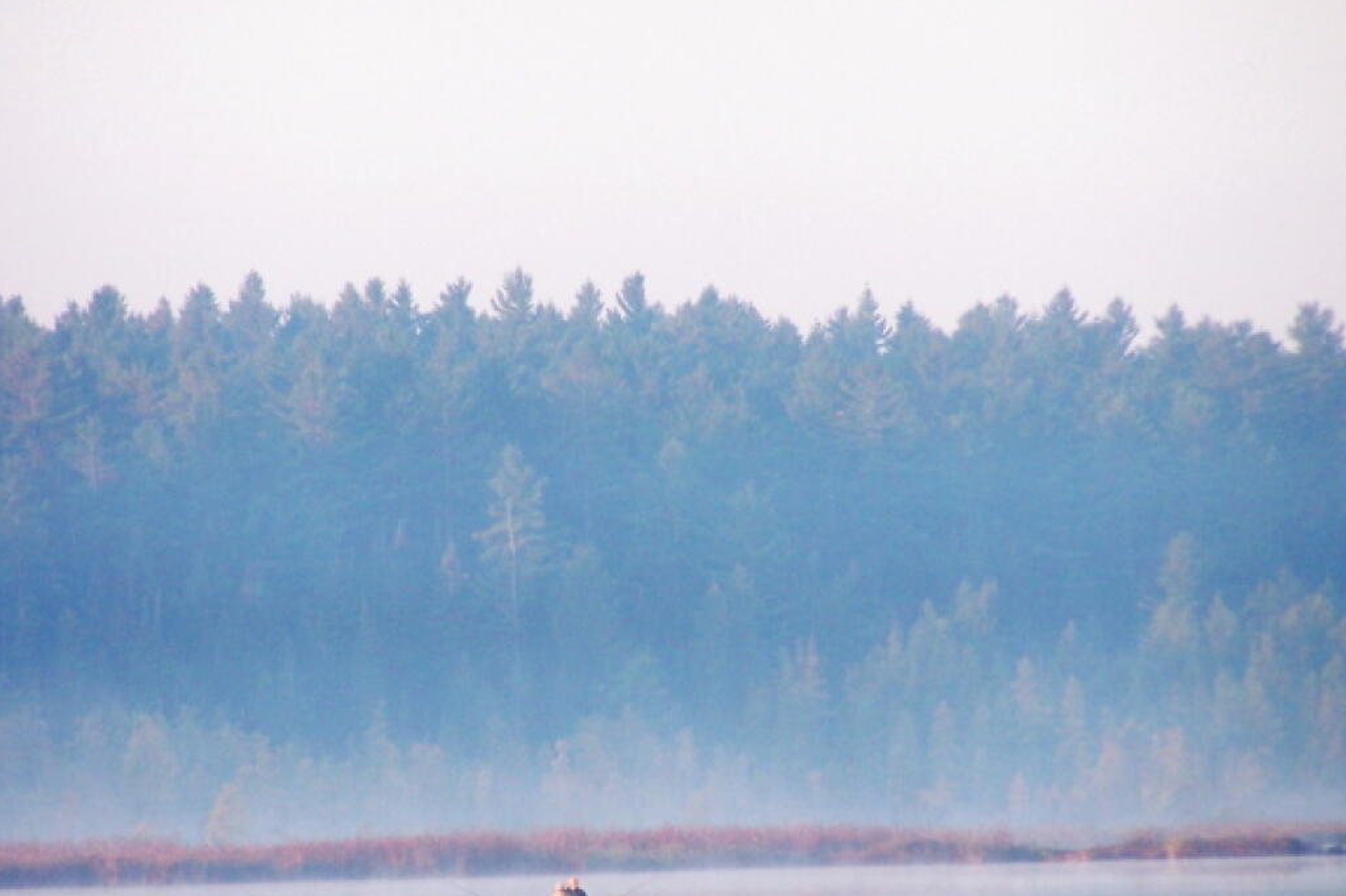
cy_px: 737
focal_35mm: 441
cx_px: 672
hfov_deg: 4.7
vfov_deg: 3.1
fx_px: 16482
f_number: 3.6
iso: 140
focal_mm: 52.6
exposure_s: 1/250
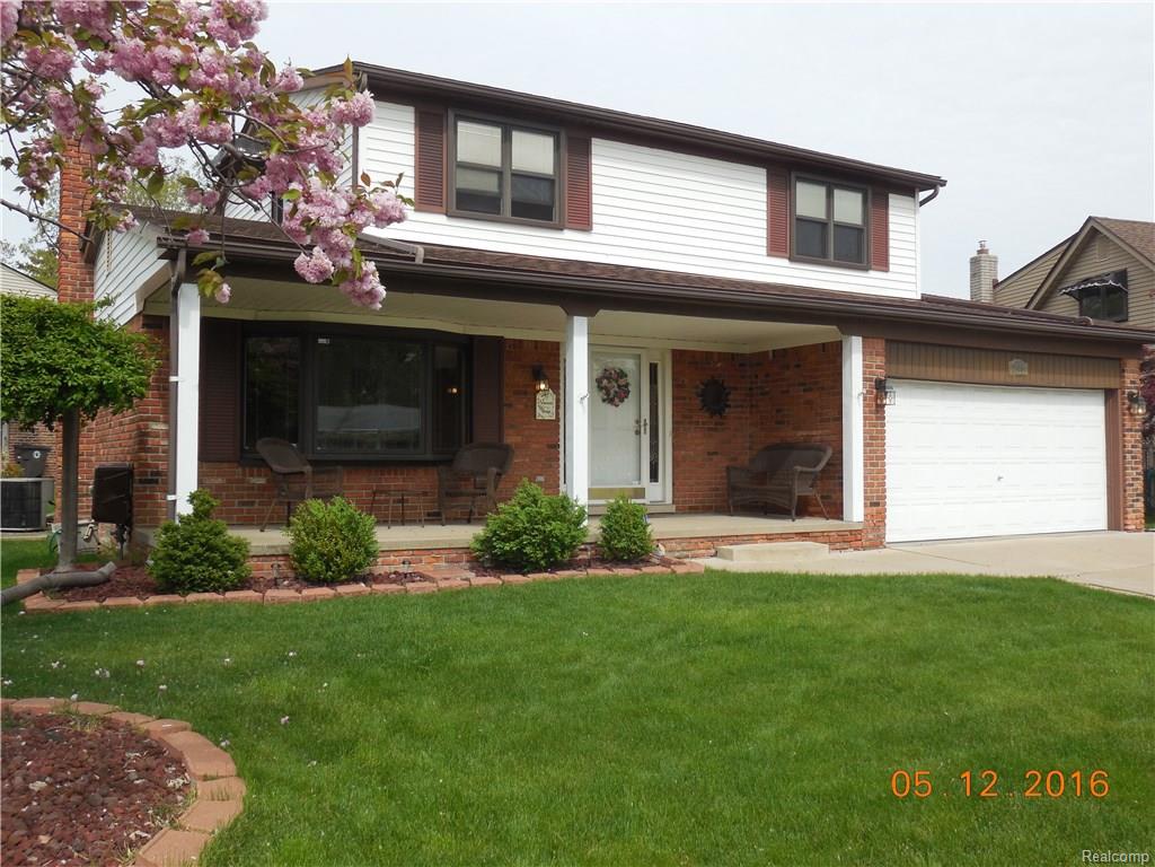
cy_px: 434
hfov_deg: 54.0
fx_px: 1134
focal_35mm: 34
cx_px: 578
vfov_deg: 41.8
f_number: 3.9
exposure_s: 1/800
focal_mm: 6
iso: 125
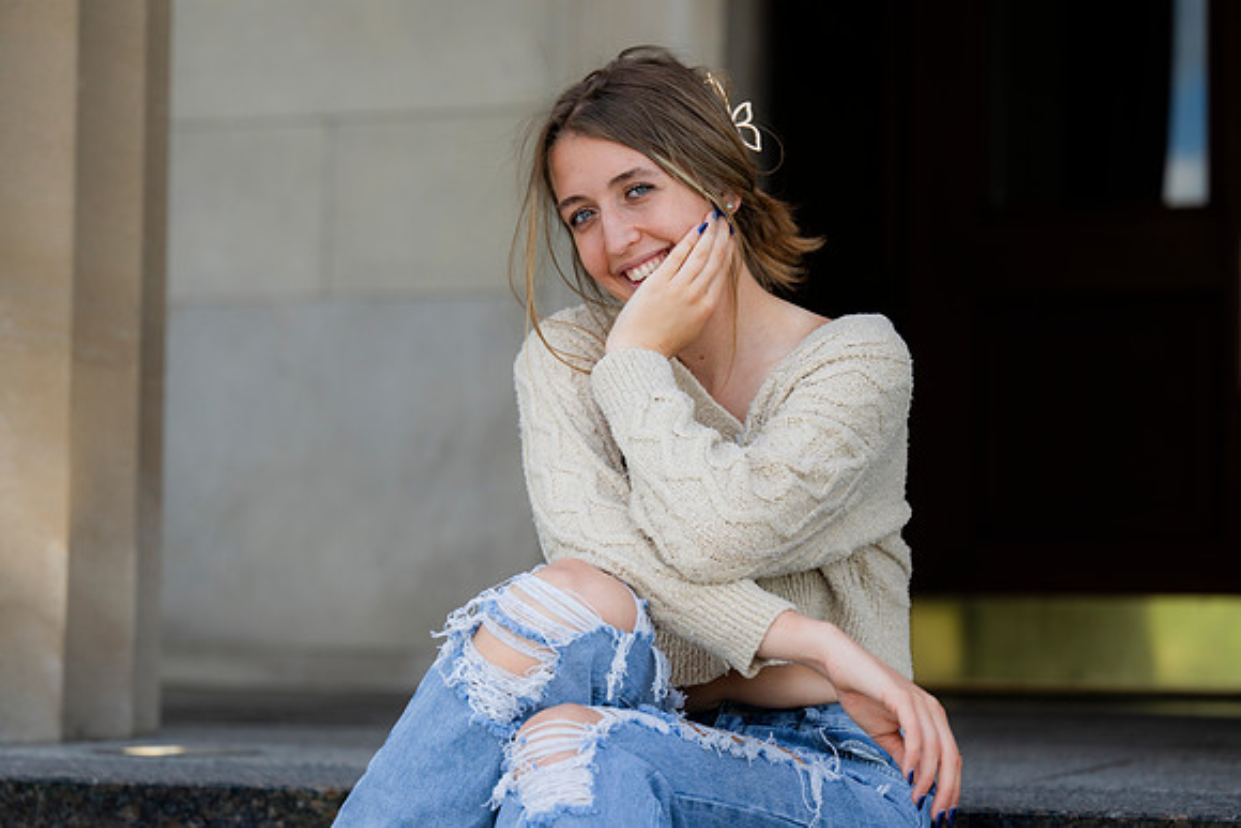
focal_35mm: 92
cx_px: 562
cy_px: 375
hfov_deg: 22.0
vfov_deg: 14.8
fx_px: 3184
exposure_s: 1/800
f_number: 2.8
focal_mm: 80
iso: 160
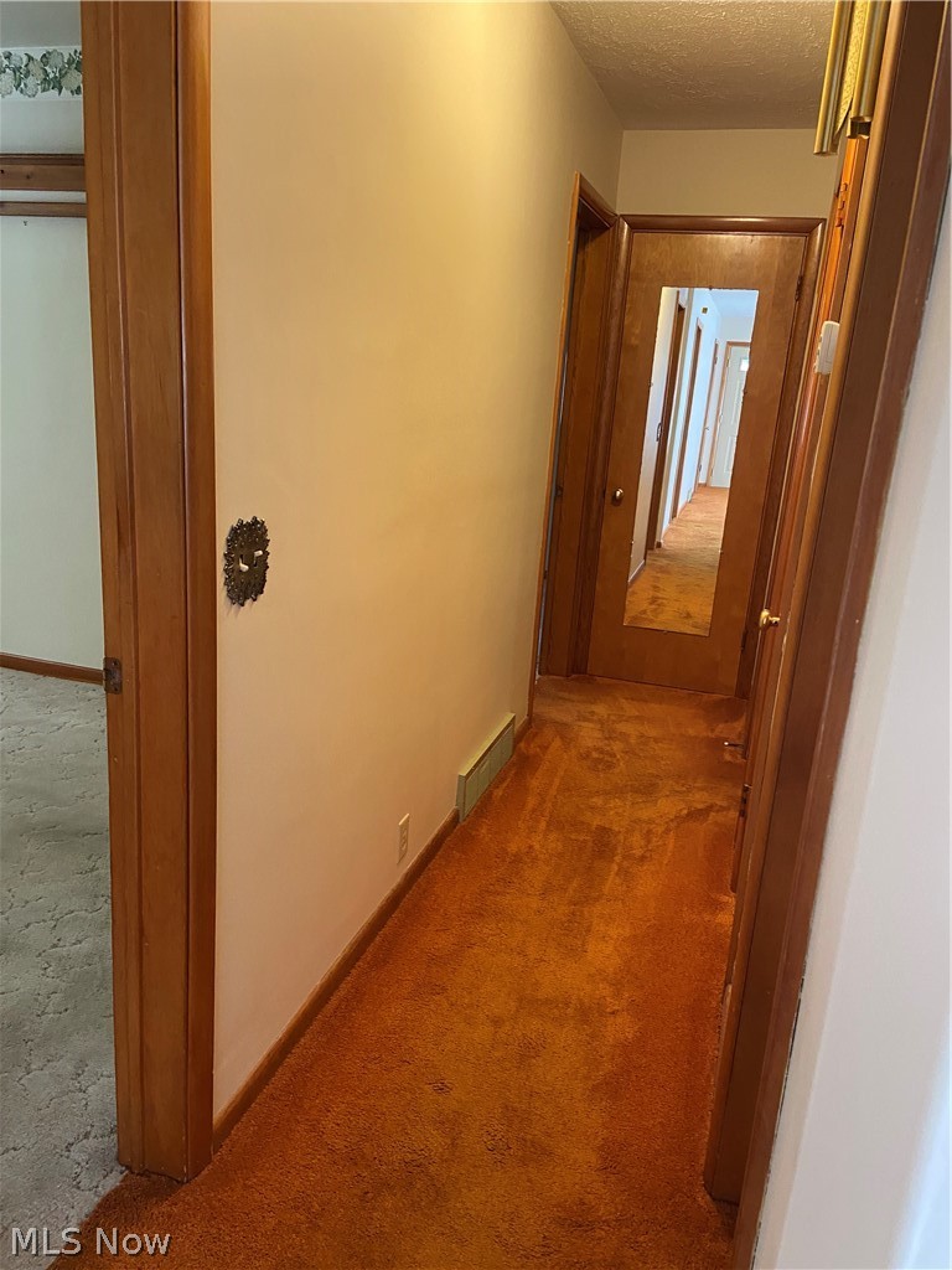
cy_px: 635
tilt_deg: -15.4
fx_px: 953
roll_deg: -2.8
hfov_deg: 53.1
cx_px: 476
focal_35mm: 26
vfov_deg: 67.3
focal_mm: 4.25
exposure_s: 1/60
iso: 250
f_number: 1.8
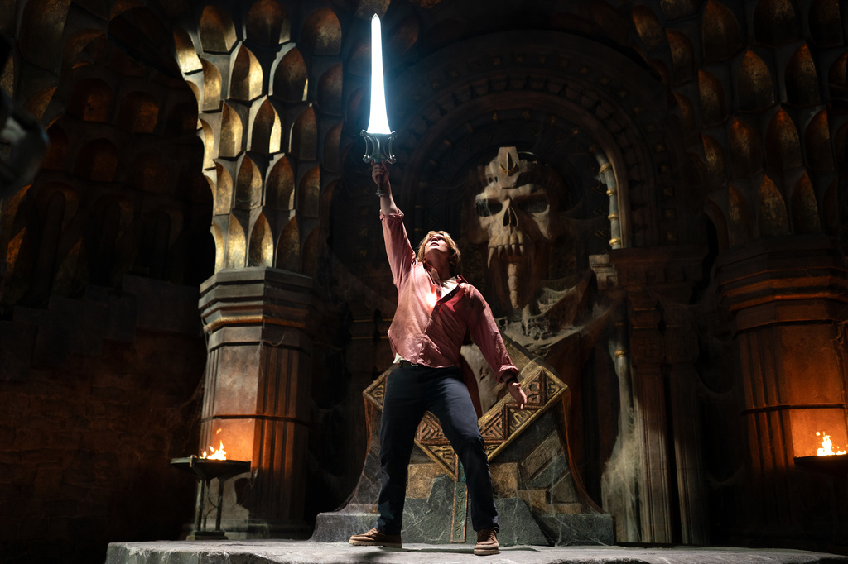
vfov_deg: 37.8
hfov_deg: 54.4
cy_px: 282
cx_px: 424
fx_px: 824
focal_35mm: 35
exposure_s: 1/160
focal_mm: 35
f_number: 2.5
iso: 1250
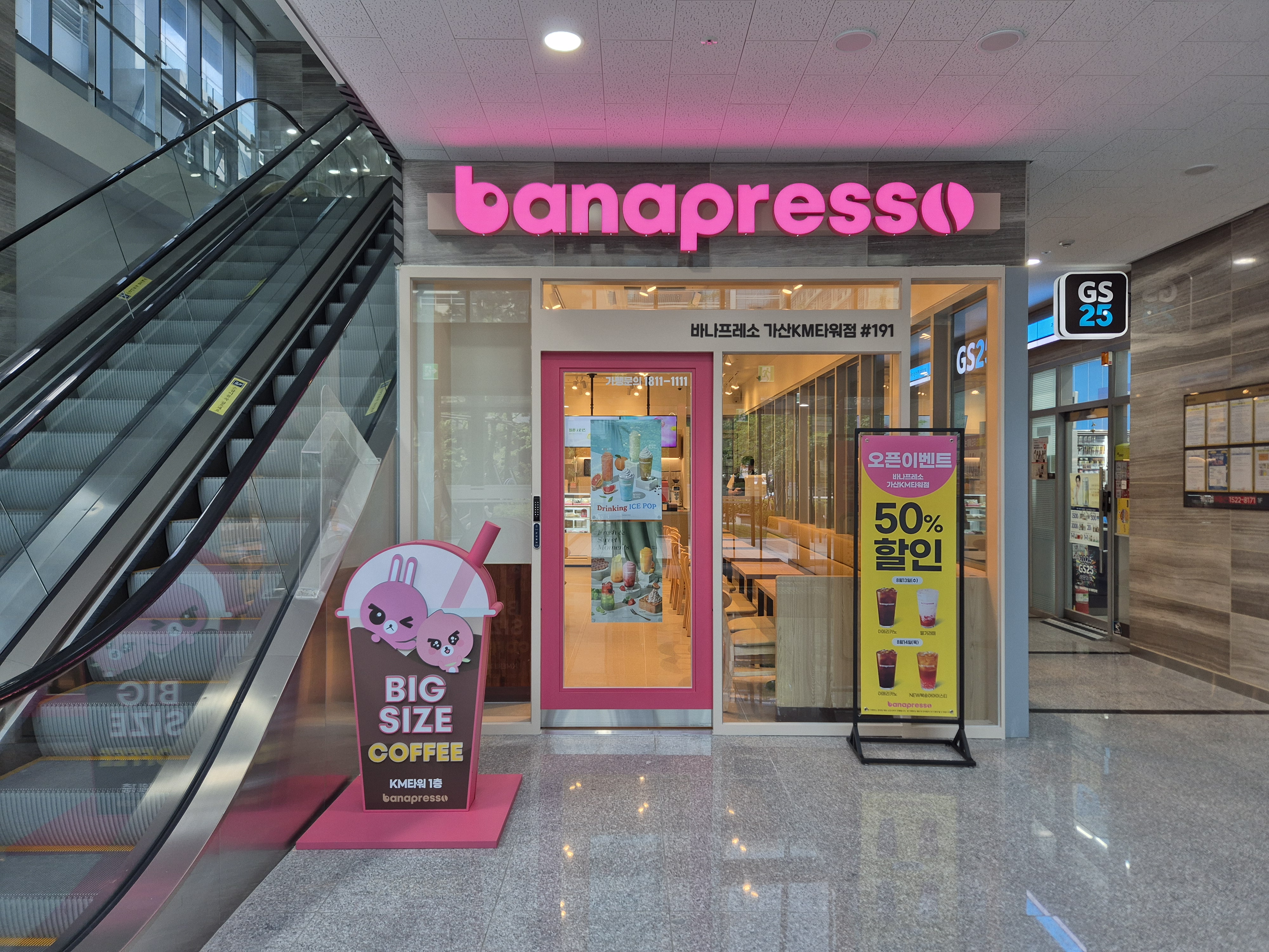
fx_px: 843
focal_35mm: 23
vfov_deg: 58.9
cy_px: 476
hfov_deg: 73.9
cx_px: 634
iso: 80
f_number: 1.8
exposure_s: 1/120
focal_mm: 5.4
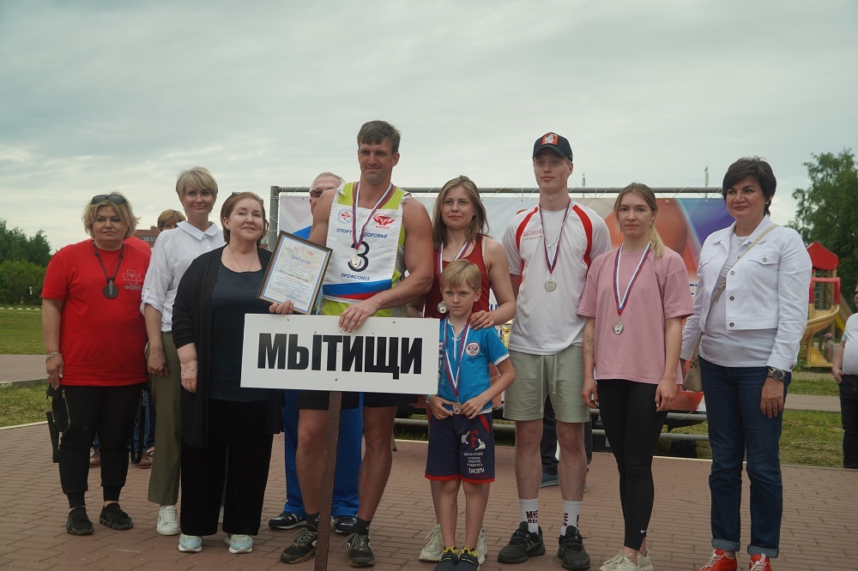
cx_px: 429
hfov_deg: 49.6
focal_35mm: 39
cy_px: 286
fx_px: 929
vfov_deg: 34.2
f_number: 4.5
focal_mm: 39
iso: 125
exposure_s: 1/160
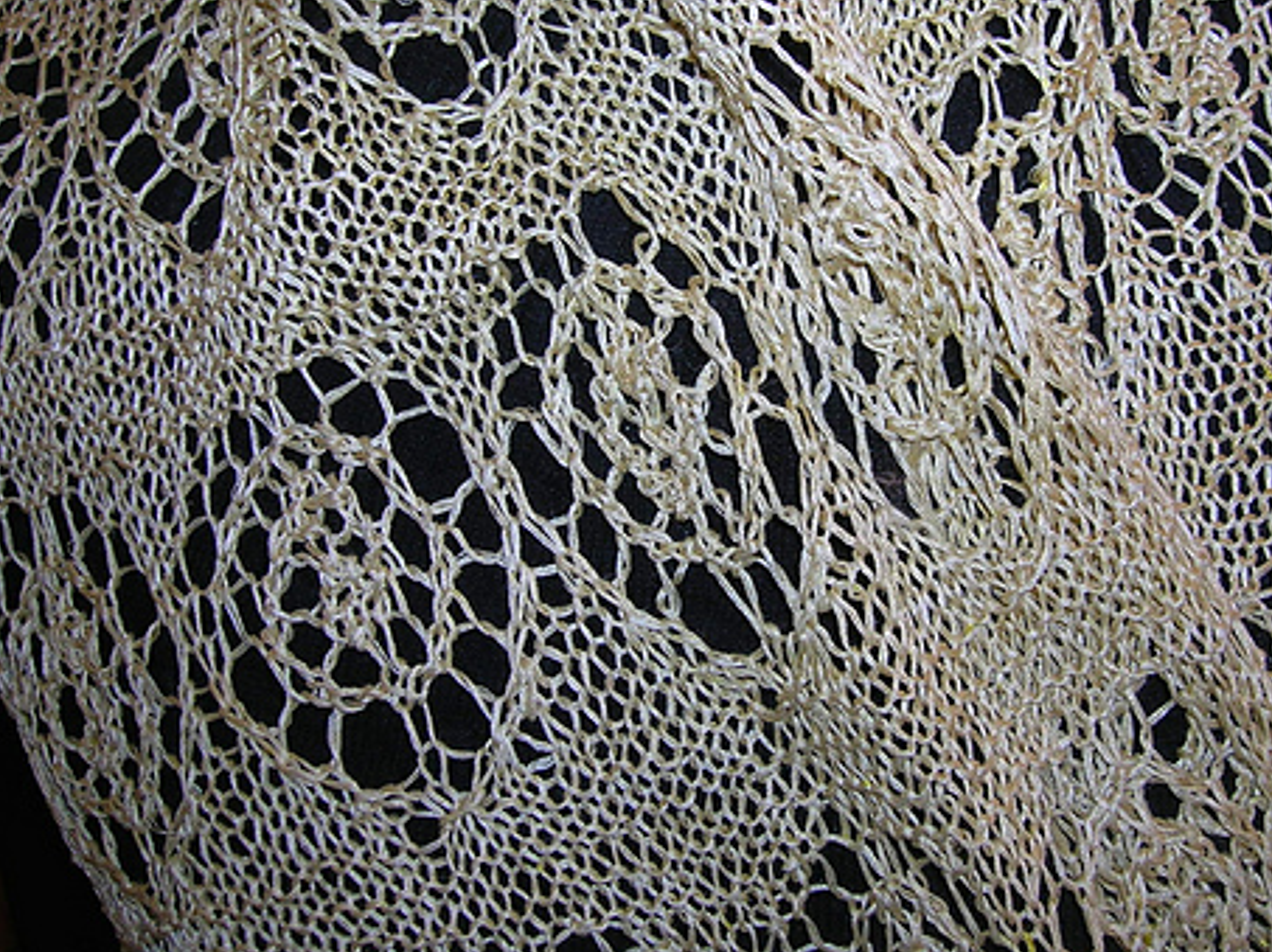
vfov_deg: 30.2
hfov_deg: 39.5
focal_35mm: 48
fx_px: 1762
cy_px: 406
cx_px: 761
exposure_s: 1/60.1
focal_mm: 5.7
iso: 50
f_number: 2.9
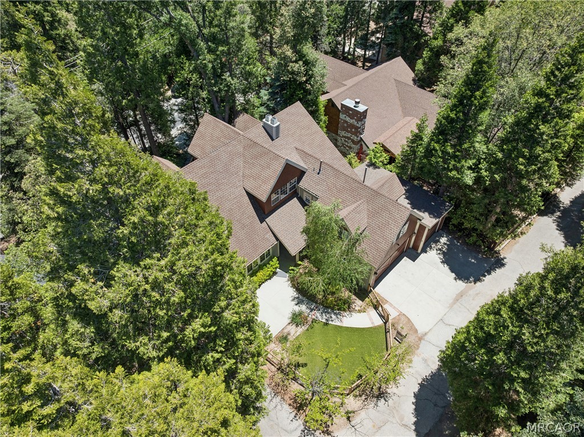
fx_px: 405
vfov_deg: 56.7
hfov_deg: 71.6
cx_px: 292
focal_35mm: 24
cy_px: 218
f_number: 2.8
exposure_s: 1/40
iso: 110
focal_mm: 12.3
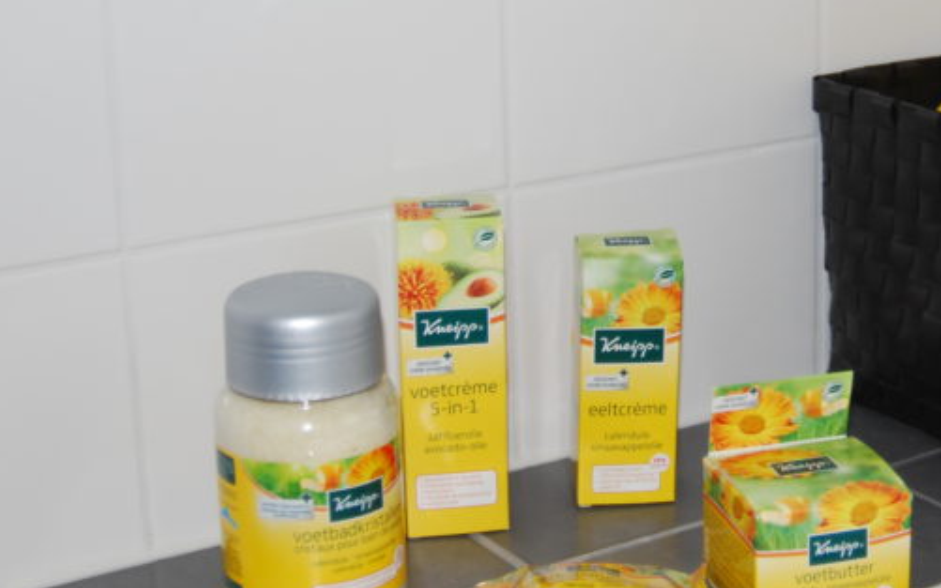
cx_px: 744
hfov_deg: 27.0
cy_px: 185
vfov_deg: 17.3
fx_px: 1923
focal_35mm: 75
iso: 200
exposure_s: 1/60
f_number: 3.5
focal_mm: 24
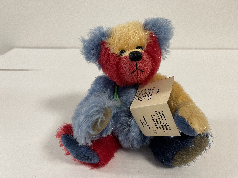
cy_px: 89
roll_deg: -0.2
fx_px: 172
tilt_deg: -24.5
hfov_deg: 69.4
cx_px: 119
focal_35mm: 25
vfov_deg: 54.9
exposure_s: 1/50
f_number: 1.6
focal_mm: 5.1
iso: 125
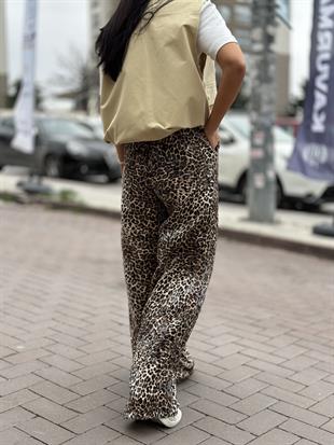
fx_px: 617
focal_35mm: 48
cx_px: 167
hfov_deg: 30.3
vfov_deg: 39.6
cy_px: 222
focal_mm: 6.86
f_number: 1.78
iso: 80
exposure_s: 1/1258
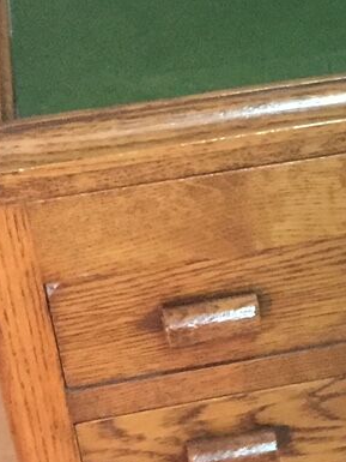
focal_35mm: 123
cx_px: 524
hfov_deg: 11.5
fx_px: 1638
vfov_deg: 16.0
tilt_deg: -34.2
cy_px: 306
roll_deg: +0.1
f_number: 2.2
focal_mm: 4.15
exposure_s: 1/17
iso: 640
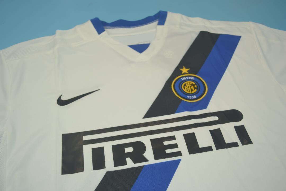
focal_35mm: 30
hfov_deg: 61.9
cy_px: 96
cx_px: 143
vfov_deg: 43.6
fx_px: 238
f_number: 4
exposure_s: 1/200
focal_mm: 20
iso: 200
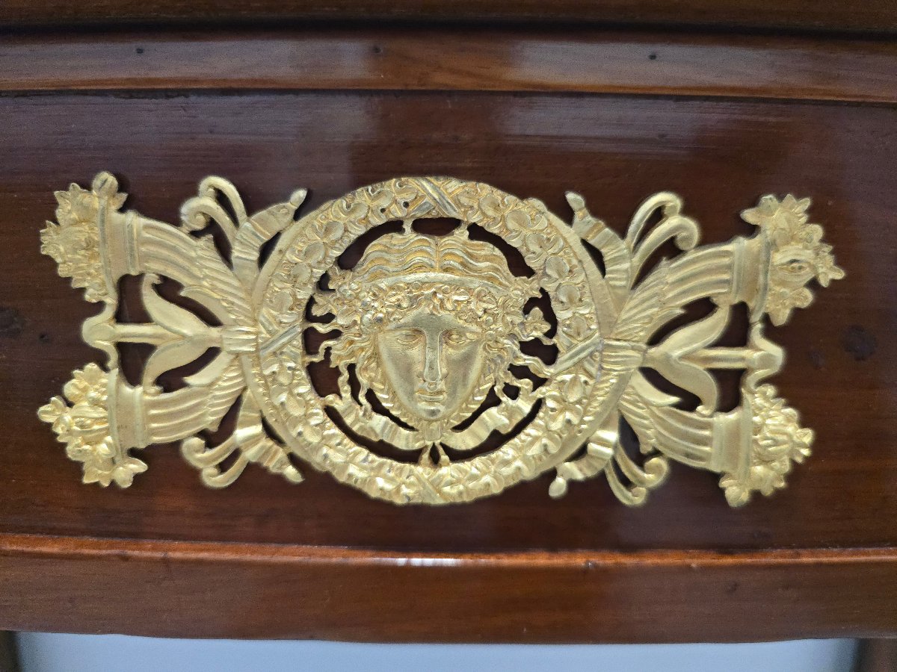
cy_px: 336
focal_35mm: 23
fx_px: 596
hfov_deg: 73.9
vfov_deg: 58.9
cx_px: 448
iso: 1000
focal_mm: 6.3
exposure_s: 1/100
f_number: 1.7
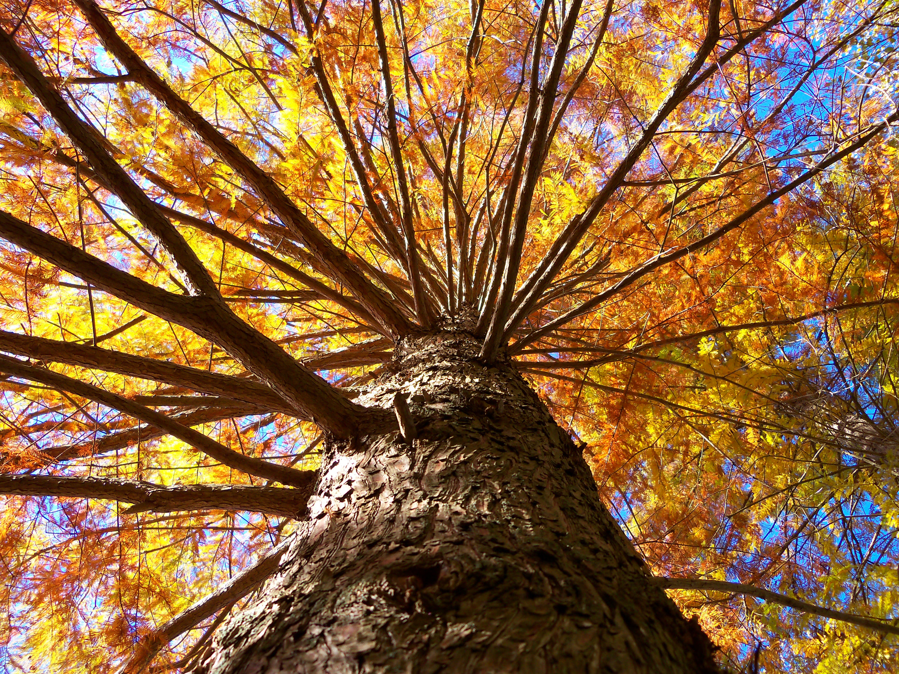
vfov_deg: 40.7
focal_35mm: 35
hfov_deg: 52.6
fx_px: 909
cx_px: 450
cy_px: 337
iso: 64
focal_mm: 6.2
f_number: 3.5
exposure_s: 1/100
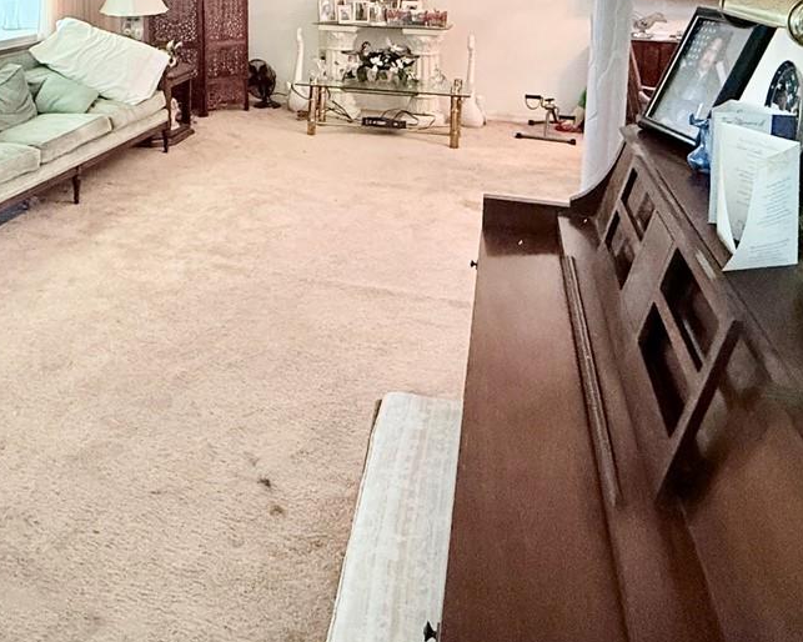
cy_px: 10
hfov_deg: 51.2
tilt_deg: -4.5
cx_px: 227
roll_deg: -1.4
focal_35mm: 34
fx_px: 808
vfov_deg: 38.7
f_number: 2.2
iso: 640
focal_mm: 2.22
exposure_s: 1/60
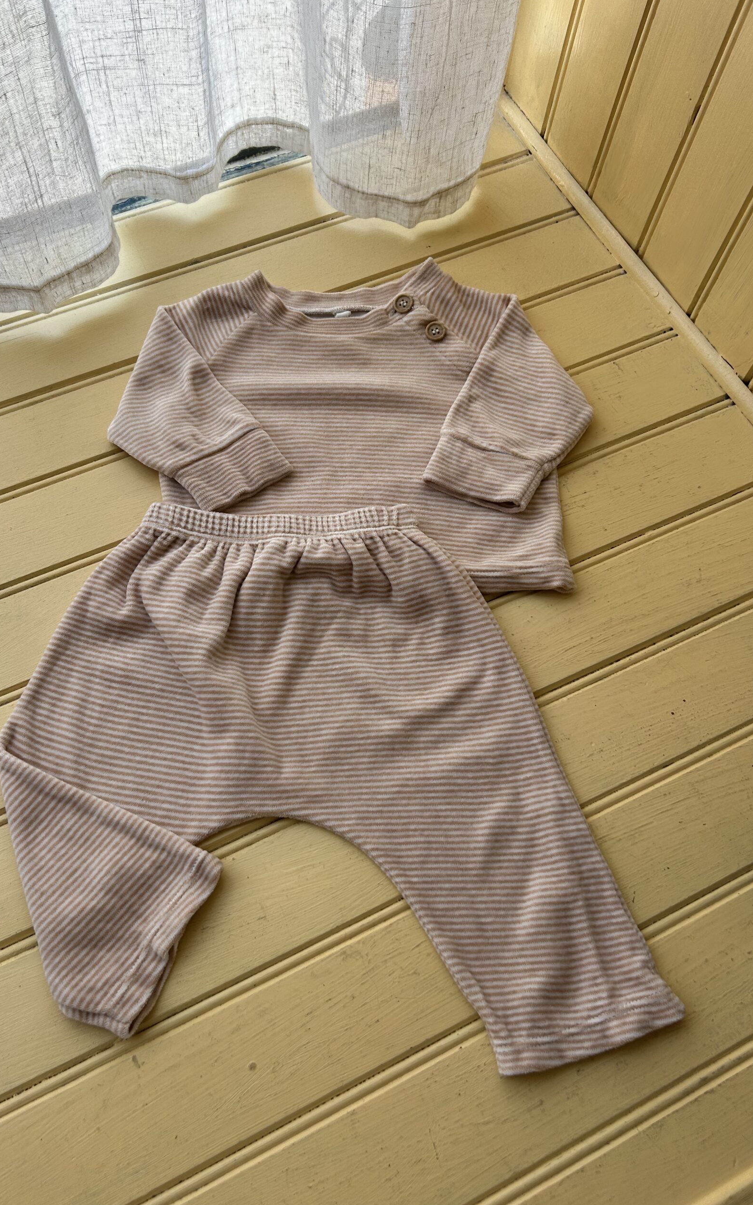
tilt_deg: -64.4
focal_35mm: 28
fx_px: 919
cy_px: 606
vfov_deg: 66.5
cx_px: 339
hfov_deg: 44.5
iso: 40
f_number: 1.5
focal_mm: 5.7
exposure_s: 1/232
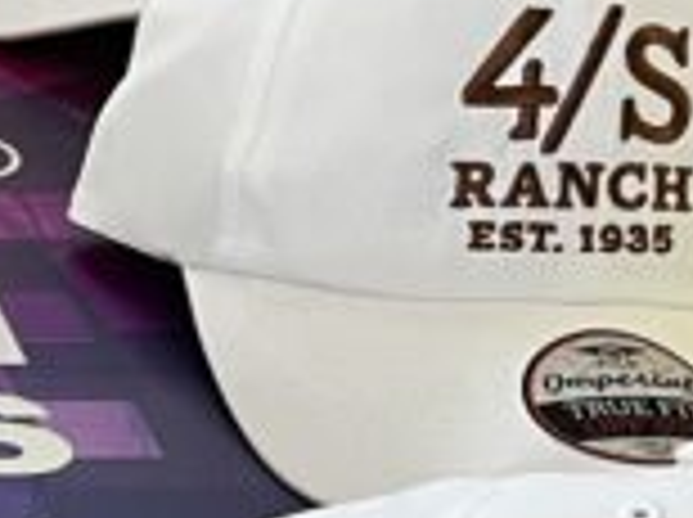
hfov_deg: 10.0
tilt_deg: -37.1
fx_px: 3458
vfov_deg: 8.4
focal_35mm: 173
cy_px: 748
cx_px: -986
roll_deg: -1.8
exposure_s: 1/60
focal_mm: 5.1
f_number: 1.6
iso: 160
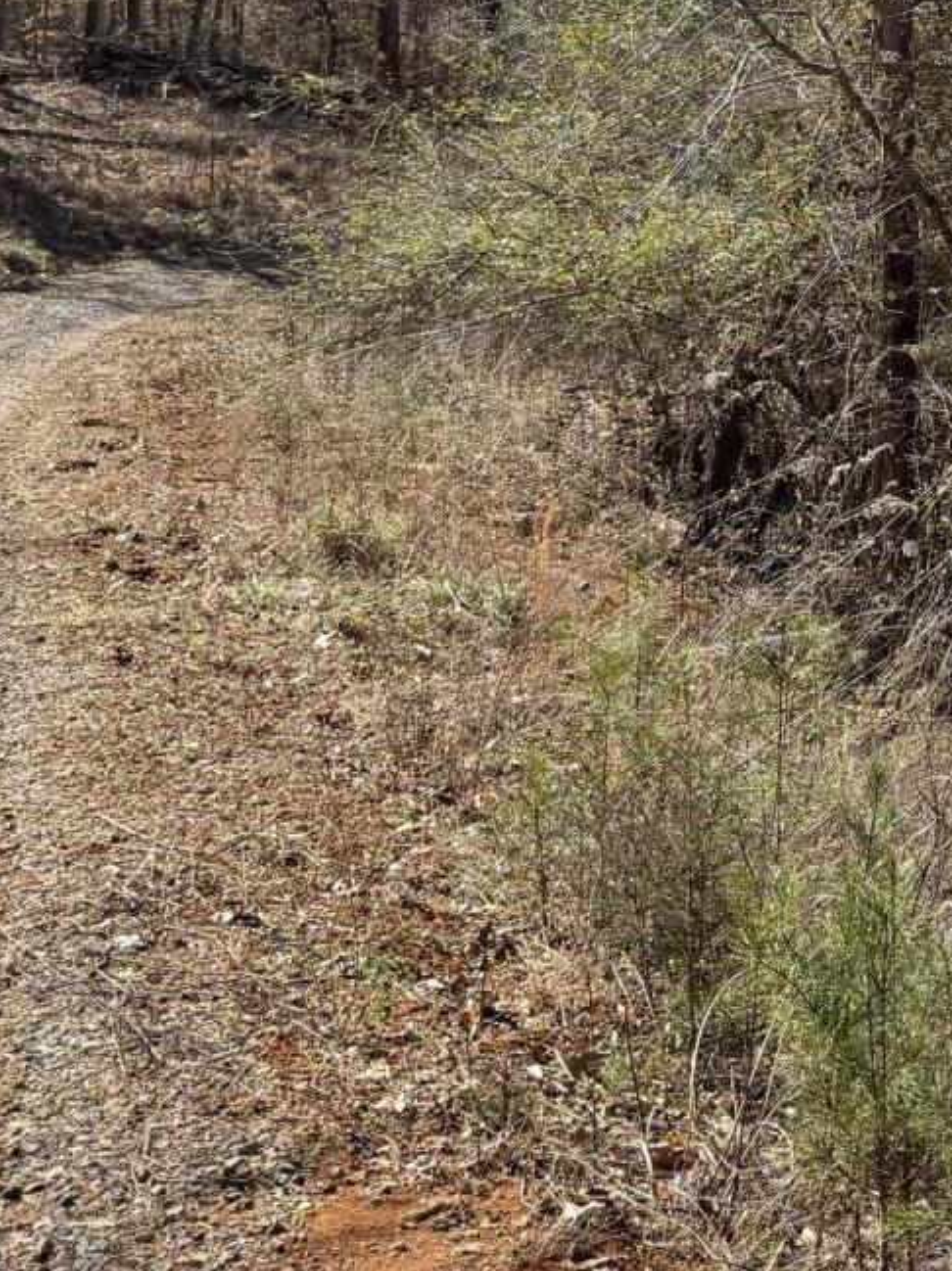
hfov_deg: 18.1
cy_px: -90
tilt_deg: -3.3
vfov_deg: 24.7
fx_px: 2716
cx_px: 1338
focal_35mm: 74
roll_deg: -1.3
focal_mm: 6.76
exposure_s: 1/2445
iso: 100
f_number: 1.78
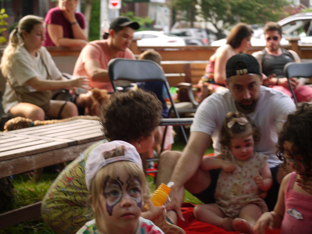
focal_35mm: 70
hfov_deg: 27.8
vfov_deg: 21.0
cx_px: 156
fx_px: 631
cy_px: 117
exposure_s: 1/125
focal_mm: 35
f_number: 2.8
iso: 100
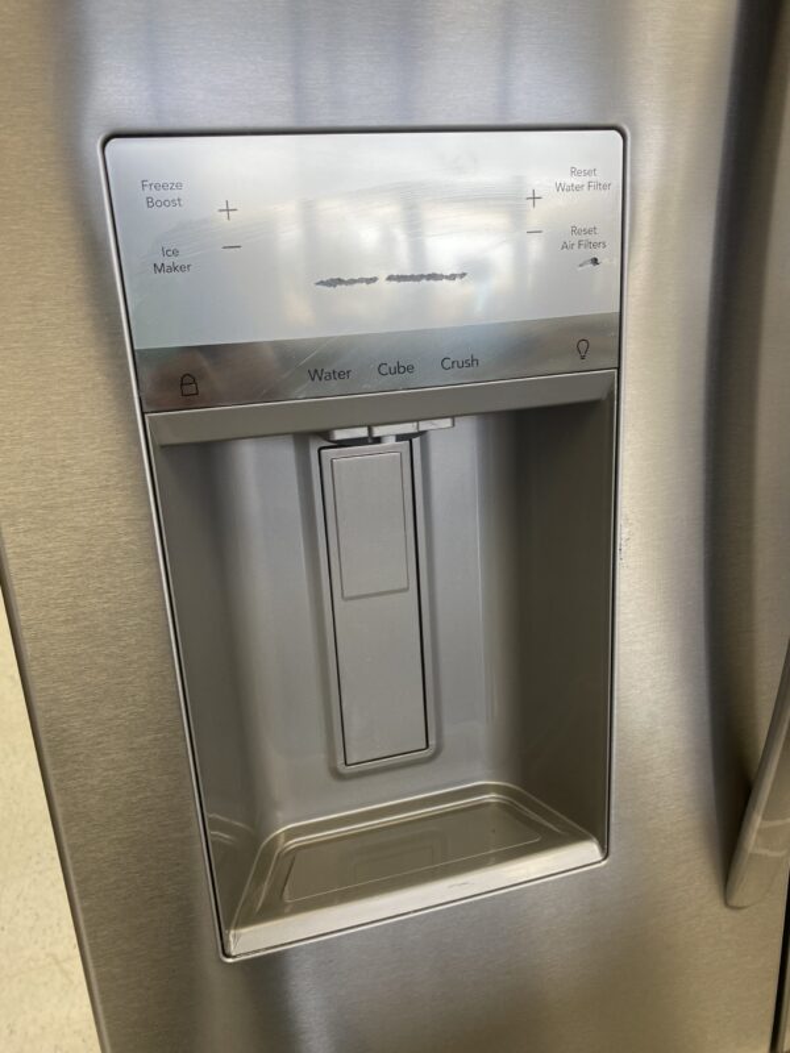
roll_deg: +3.0
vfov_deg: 67.3
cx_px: 395
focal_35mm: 26
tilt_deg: -16.1
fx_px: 791
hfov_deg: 53.1
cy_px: 526
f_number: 1.8
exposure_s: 1/66
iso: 40
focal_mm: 4.25
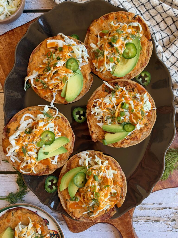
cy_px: 119
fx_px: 165
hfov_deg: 56.8
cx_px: 89
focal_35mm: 24
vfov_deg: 71.6
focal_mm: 6.93
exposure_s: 1/121
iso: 200
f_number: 1.8
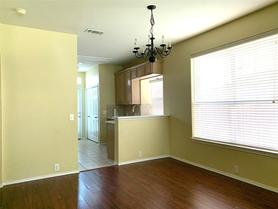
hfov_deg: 67.3
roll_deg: +2.1
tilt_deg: -0.2
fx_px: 209
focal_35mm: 26
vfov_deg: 53.1
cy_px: 104
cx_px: 139
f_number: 1.8
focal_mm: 4.25
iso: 100
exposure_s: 1/74
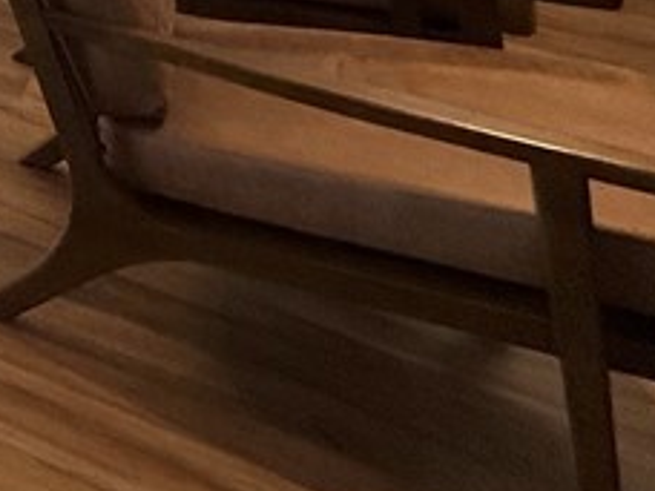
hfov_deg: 18.1
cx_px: -710
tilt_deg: -6.8
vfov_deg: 18.3
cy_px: -396
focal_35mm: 63
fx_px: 1192
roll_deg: -0.9
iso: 160
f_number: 2.2
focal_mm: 2.22
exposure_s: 1/120
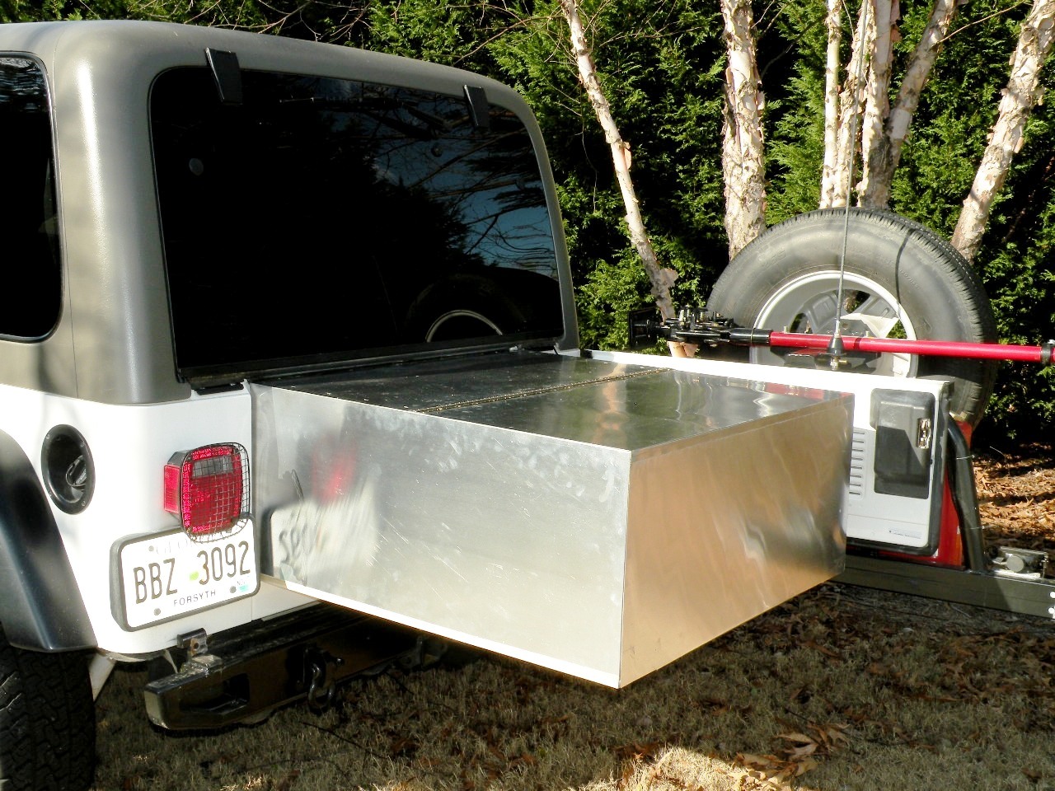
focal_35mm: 42
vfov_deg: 34.3
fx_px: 1280
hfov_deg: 44.8
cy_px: 396
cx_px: 528
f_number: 5.6
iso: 64
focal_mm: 7.4
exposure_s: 1/158
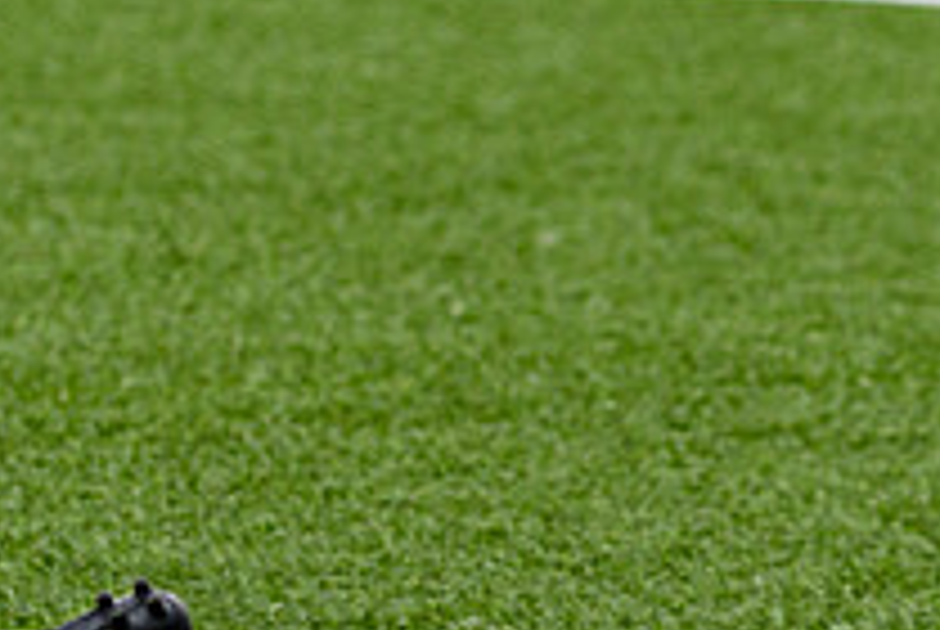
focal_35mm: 746
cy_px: 404
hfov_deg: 2.8
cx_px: 1083
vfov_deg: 1.8
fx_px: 19506
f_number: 3.2
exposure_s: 1/1250
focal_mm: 120
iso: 250
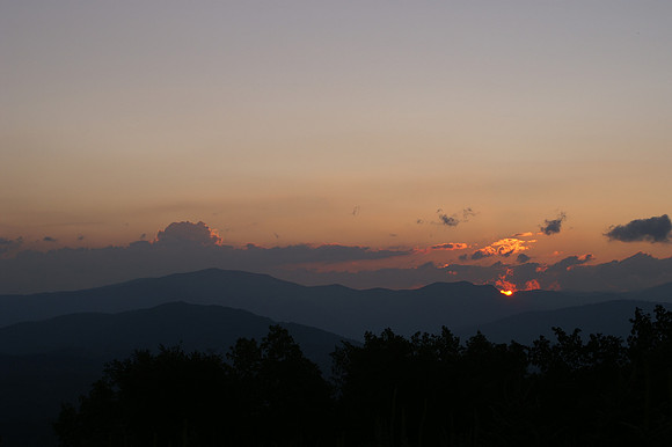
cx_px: 336
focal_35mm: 68
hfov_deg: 29.9
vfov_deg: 20.1
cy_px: 224
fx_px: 1259
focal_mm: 45
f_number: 8
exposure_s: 1/125
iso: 100
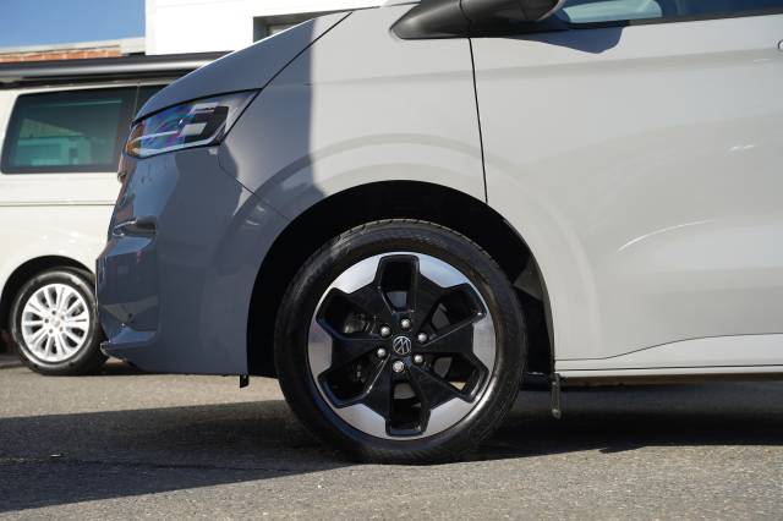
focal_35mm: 51
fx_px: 1102
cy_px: 260
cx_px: 392
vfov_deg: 26.6
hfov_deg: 39.1
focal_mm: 50.7
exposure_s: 1/250
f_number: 4.5
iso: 100
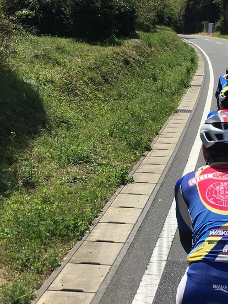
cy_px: 122
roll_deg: +3.5
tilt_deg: -11.6
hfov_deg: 23.0
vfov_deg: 30.6
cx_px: 183
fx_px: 553
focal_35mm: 63
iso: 25
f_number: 2.2
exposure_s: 1/2481
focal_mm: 4.15
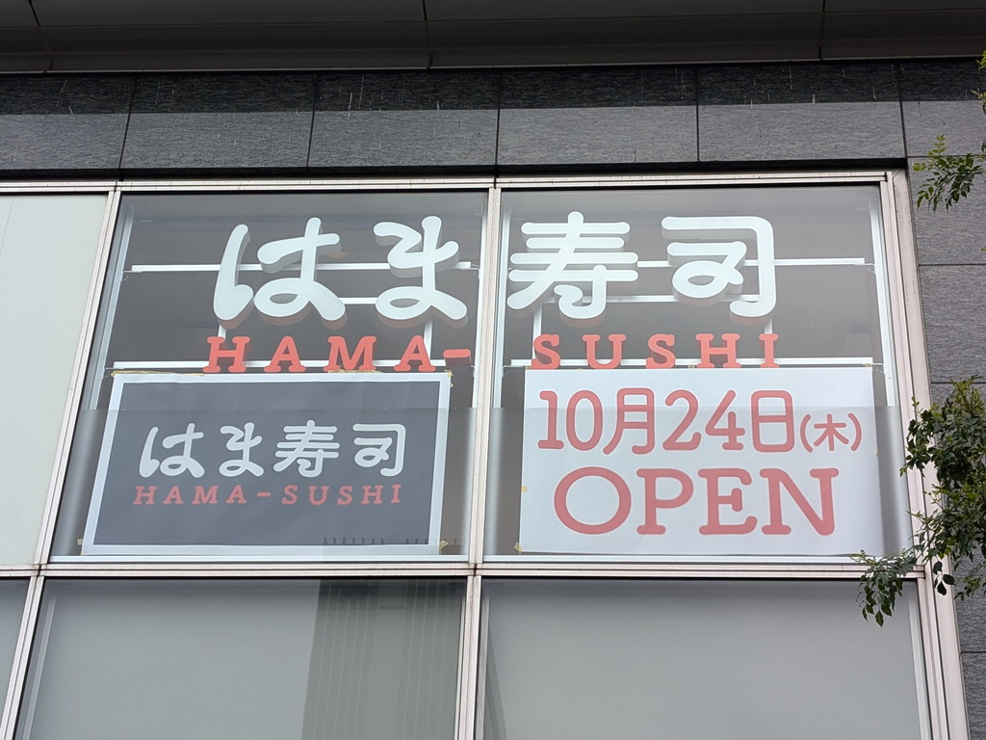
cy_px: 370
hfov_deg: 38.9
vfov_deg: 29.7
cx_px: 493
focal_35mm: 49
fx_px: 1396
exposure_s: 1/772
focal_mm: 6.9
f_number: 1.68
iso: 20
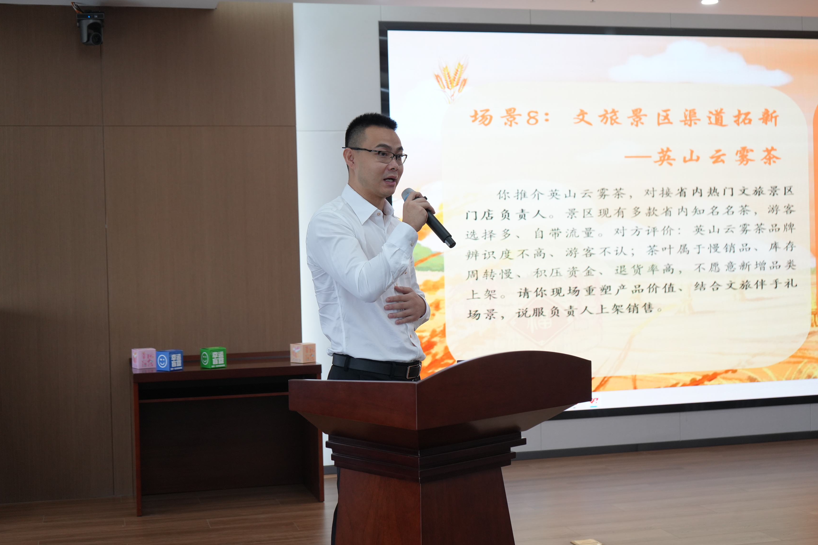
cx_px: 404
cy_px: 271
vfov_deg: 27.0
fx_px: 1136
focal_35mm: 50
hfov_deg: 39.6
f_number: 4.5
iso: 1000
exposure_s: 1/160
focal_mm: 49
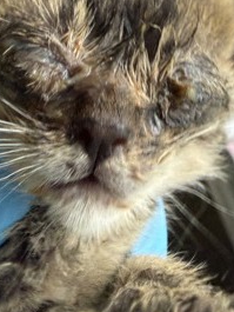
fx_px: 342
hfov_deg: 37.7
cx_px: 113
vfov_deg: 48.1
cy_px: 101
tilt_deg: -66.1
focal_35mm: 38
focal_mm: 2.22
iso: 400
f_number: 2.2
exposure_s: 1/87
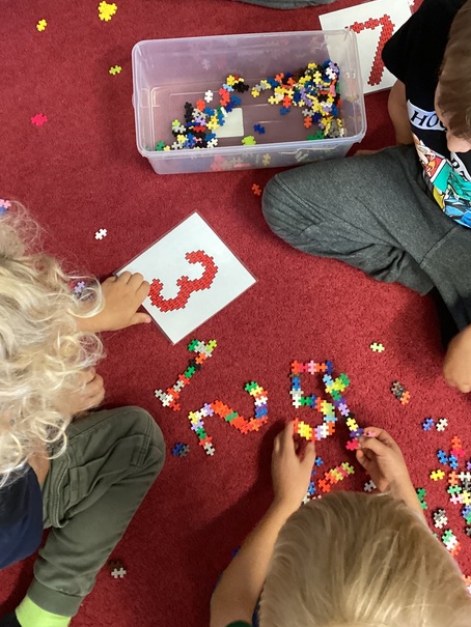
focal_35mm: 41
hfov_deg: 35.1
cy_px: 261
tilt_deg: -75.3
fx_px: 744
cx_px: 219
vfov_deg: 45.6
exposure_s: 1/50
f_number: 2.4
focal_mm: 3.3
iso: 320
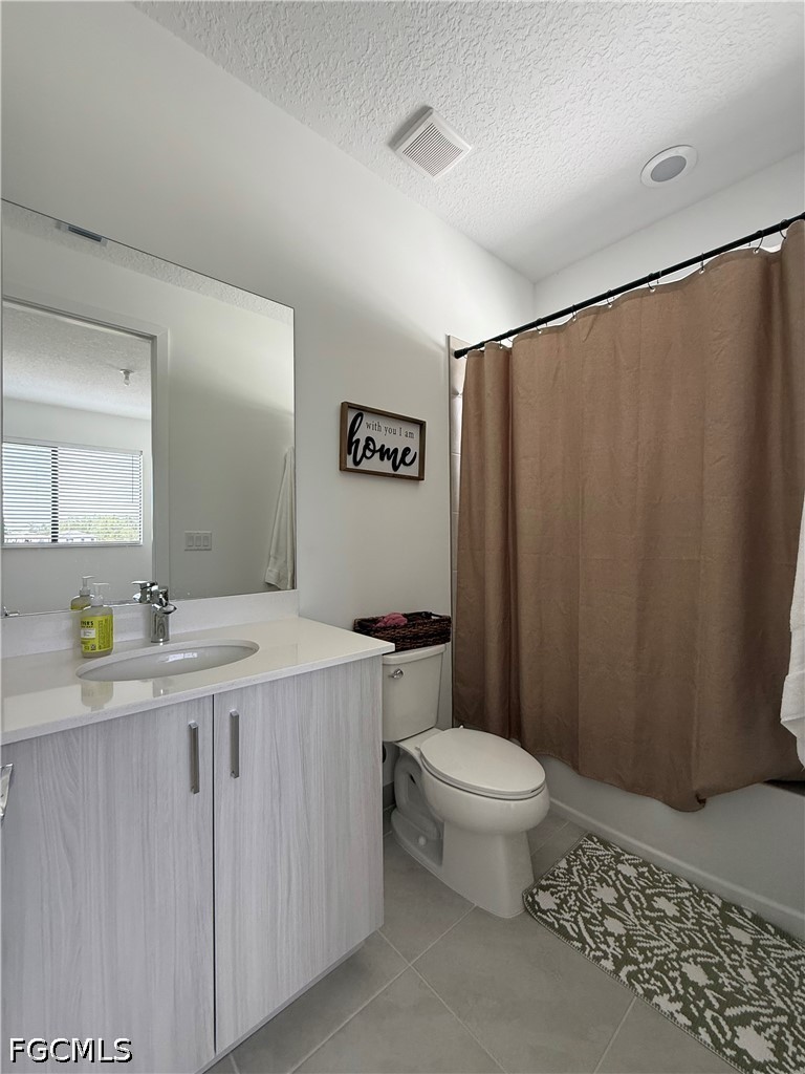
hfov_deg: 85.7
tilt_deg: +0.1
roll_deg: -0.4
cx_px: 402
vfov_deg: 102.1
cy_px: 537
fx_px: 434
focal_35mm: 14
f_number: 2.2
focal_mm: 2.22
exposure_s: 1/99
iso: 200
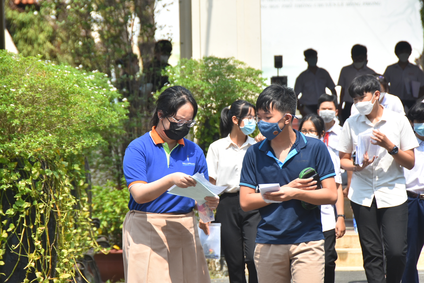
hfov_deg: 8.1
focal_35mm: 255
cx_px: 212
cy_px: 142
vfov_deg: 5.4
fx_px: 3003
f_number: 8
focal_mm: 170
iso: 200
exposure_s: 1/320
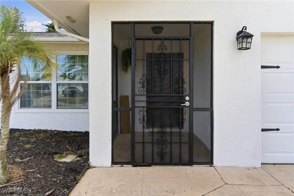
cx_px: 147
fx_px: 171
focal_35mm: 21
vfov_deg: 59.5
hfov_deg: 81.2
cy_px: 98
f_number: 8
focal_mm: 21
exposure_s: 1/500
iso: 200
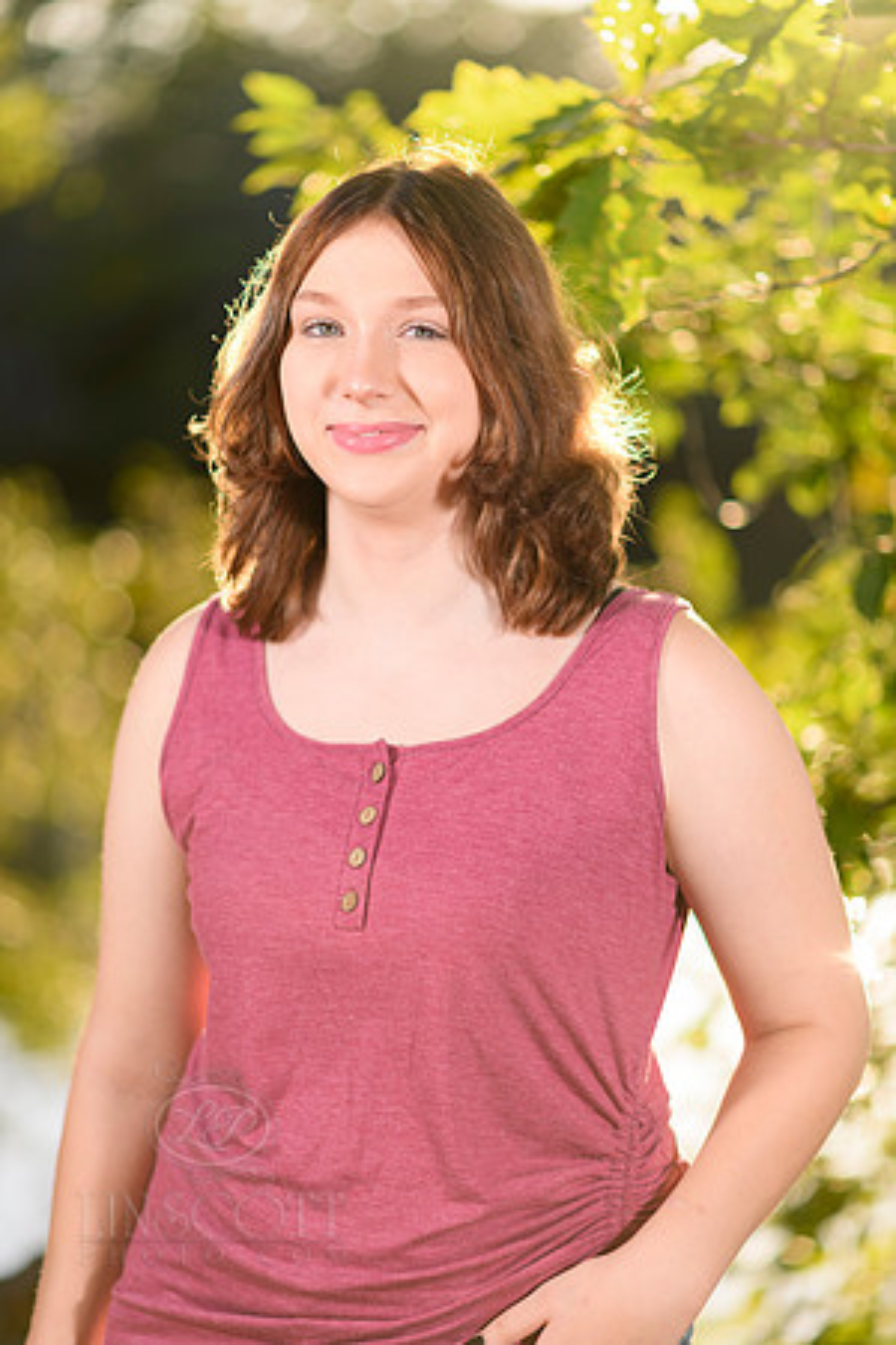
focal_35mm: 85
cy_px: 672
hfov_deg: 16.1
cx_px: 448
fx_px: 3173
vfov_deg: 23.9
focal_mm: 85
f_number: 1.8
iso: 125
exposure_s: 1/1600
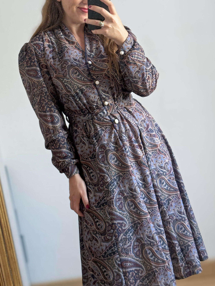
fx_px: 398
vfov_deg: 39.7
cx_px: 108
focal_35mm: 48
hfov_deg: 30.3
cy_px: 143
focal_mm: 6.76
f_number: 1.8
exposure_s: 1/60
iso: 160
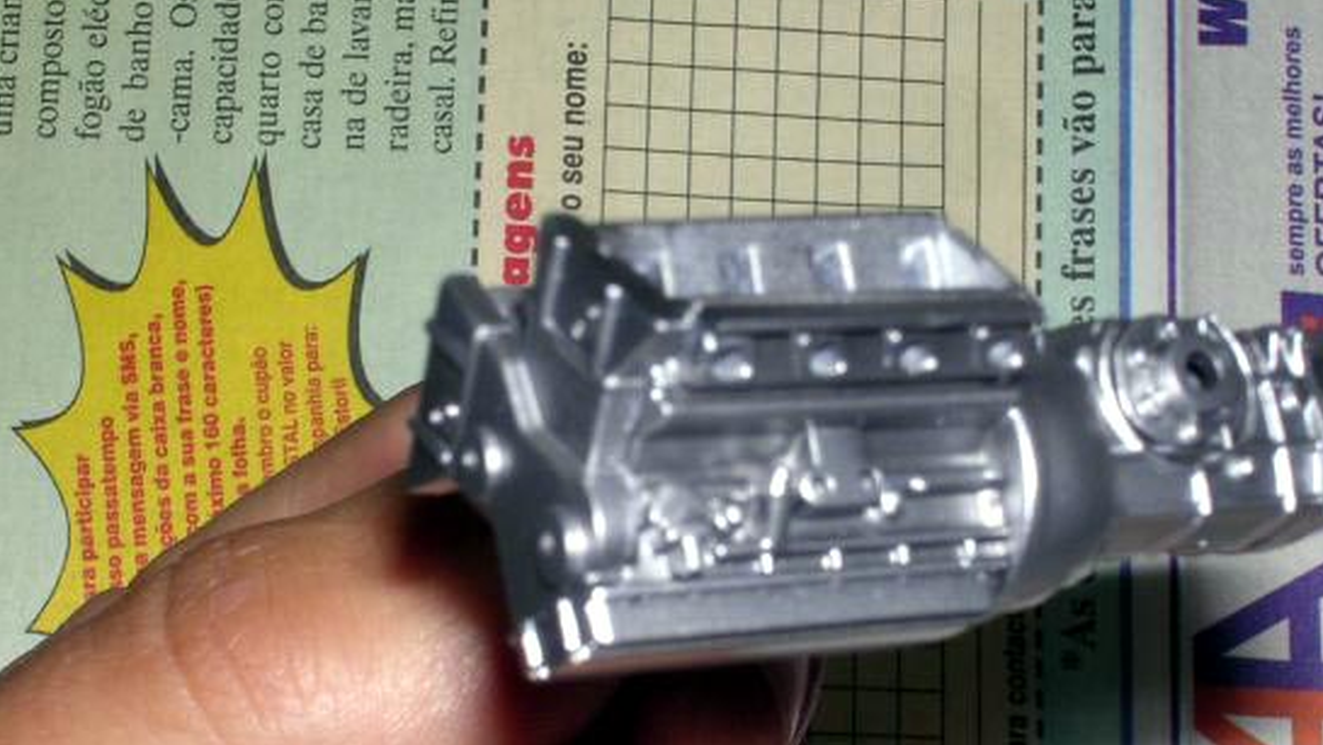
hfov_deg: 19.4
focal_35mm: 110
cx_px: 692
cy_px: 478
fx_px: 3860
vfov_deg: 11.0
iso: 100
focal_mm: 13
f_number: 8.2
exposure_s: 1/60.1
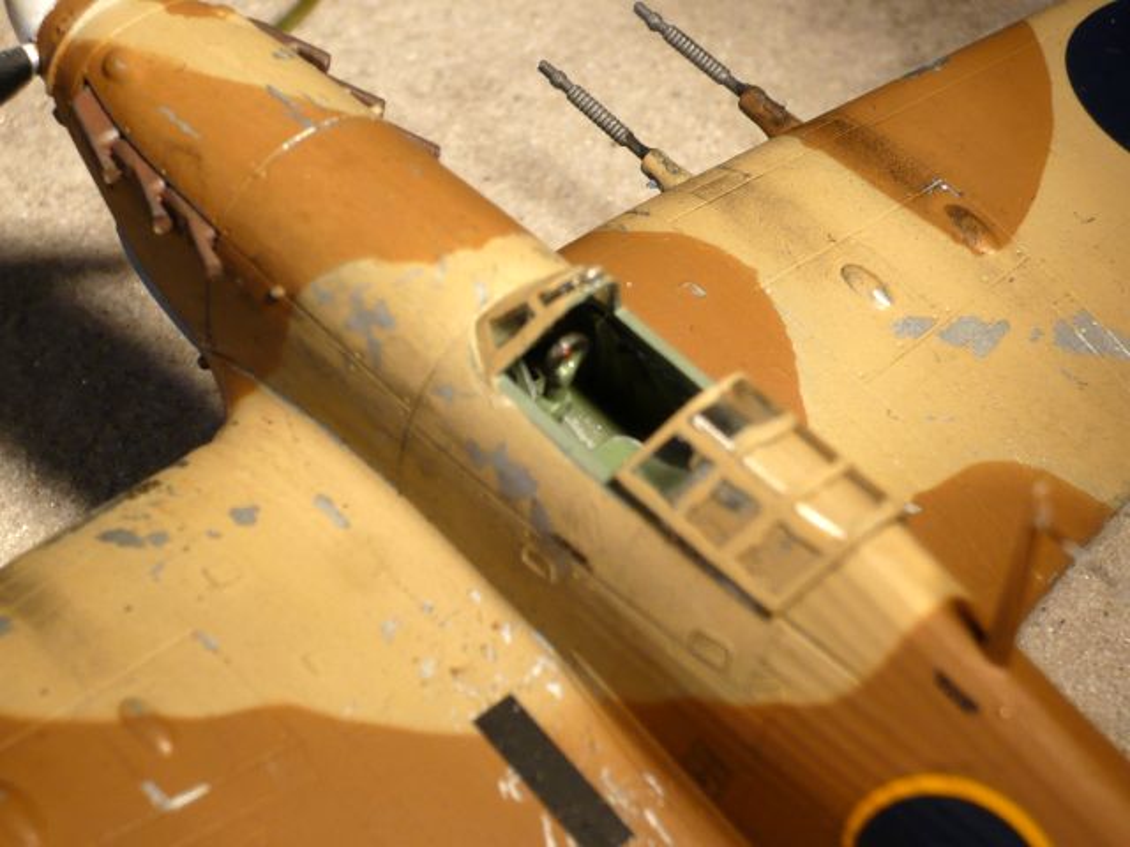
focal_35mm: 120
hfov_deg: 16.4
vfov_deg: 12.3
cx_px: 565
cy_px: 424
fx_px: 3917
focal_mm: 16.4
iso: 100
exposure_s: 1/80
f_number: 5.6
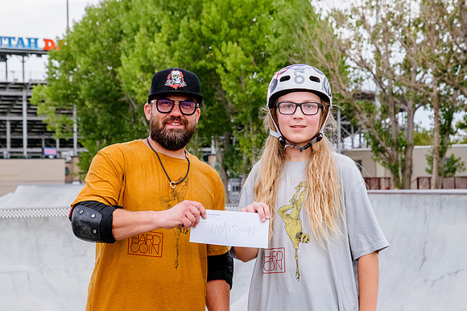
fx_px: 1433
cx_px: 234
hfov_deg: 18.5
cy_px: 157
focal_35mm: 111
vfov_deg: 12.4
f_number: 9
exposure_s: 1/400
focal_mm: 85
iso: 2500
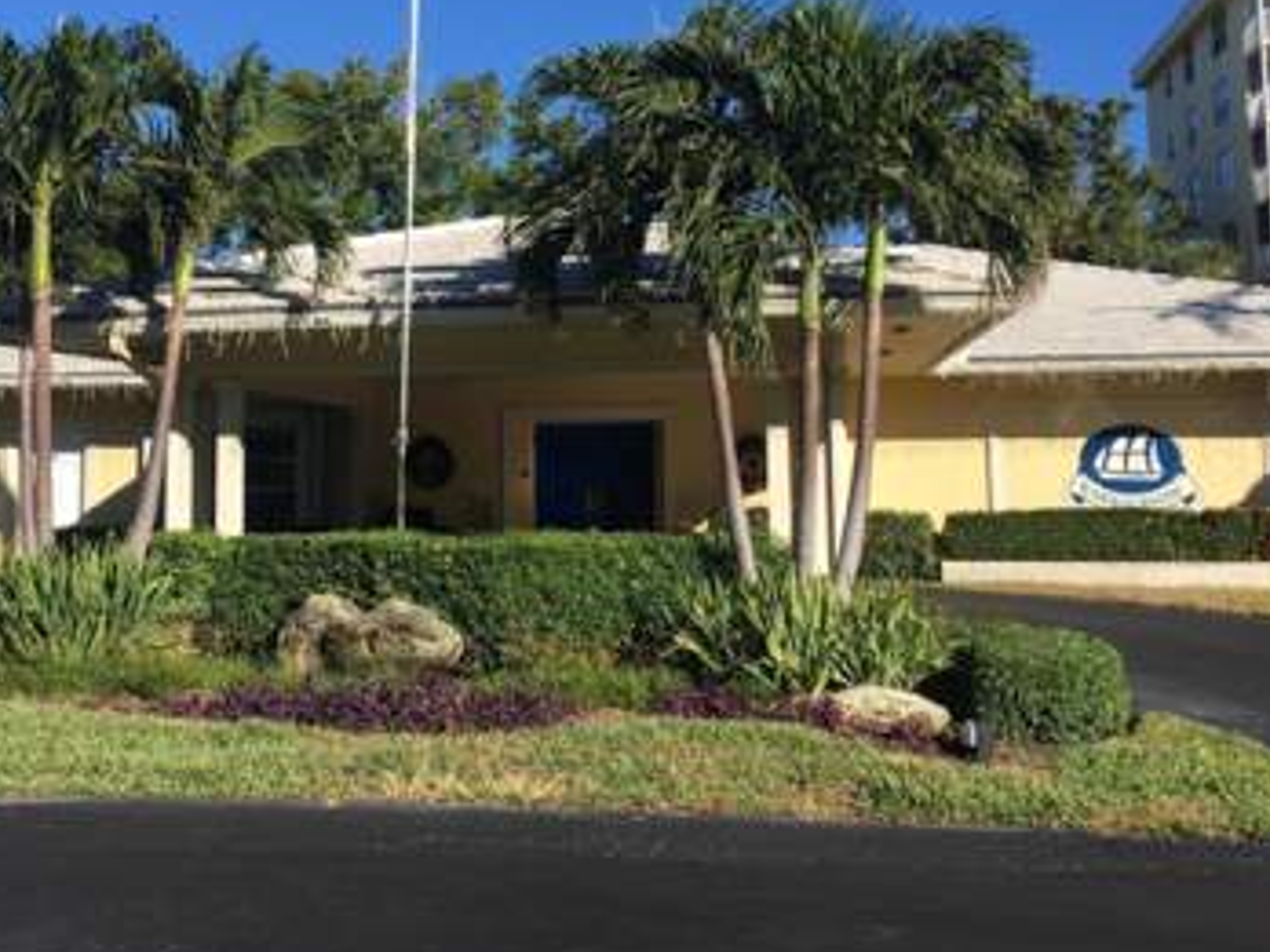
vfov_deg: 35.6
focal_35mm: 40
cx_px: 562
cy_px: 317
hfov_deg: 46.7
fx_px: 1468
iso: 25
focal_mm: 4.15
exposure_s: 1/1508
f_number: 2.2
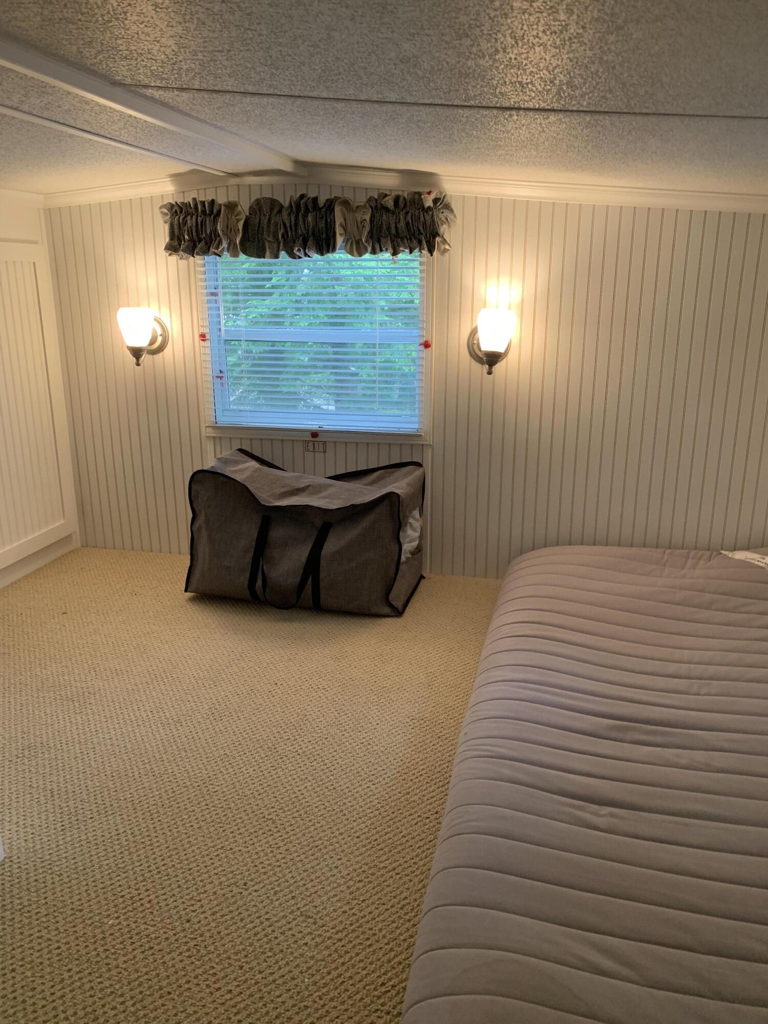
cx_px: 384
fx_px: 769
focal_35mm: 26
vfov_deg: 67.3
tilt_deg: -13.8
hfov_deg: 53.1
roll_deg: +0.1
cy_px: 512
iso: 160
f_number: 1.8
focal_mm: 4.25
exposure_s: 1/60
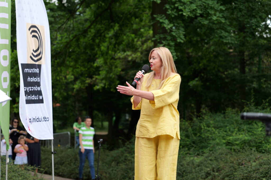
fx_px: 790
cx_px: 136
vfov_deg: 13.0
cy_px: 90
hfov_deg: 19.5
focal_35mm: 105
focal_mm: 105
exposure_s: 1/200
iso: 320
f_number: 4
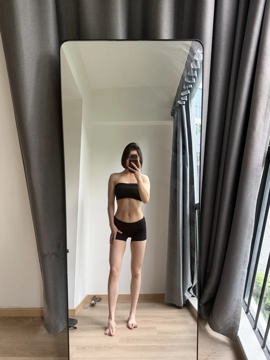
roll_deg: +1.1
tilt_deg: -21.2
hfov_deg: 56.8
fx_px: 250
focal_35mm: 24
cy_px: 180
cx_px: 135
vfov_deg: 71.6
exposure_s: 1/60
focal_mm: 6.76
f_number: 1.78
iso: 400
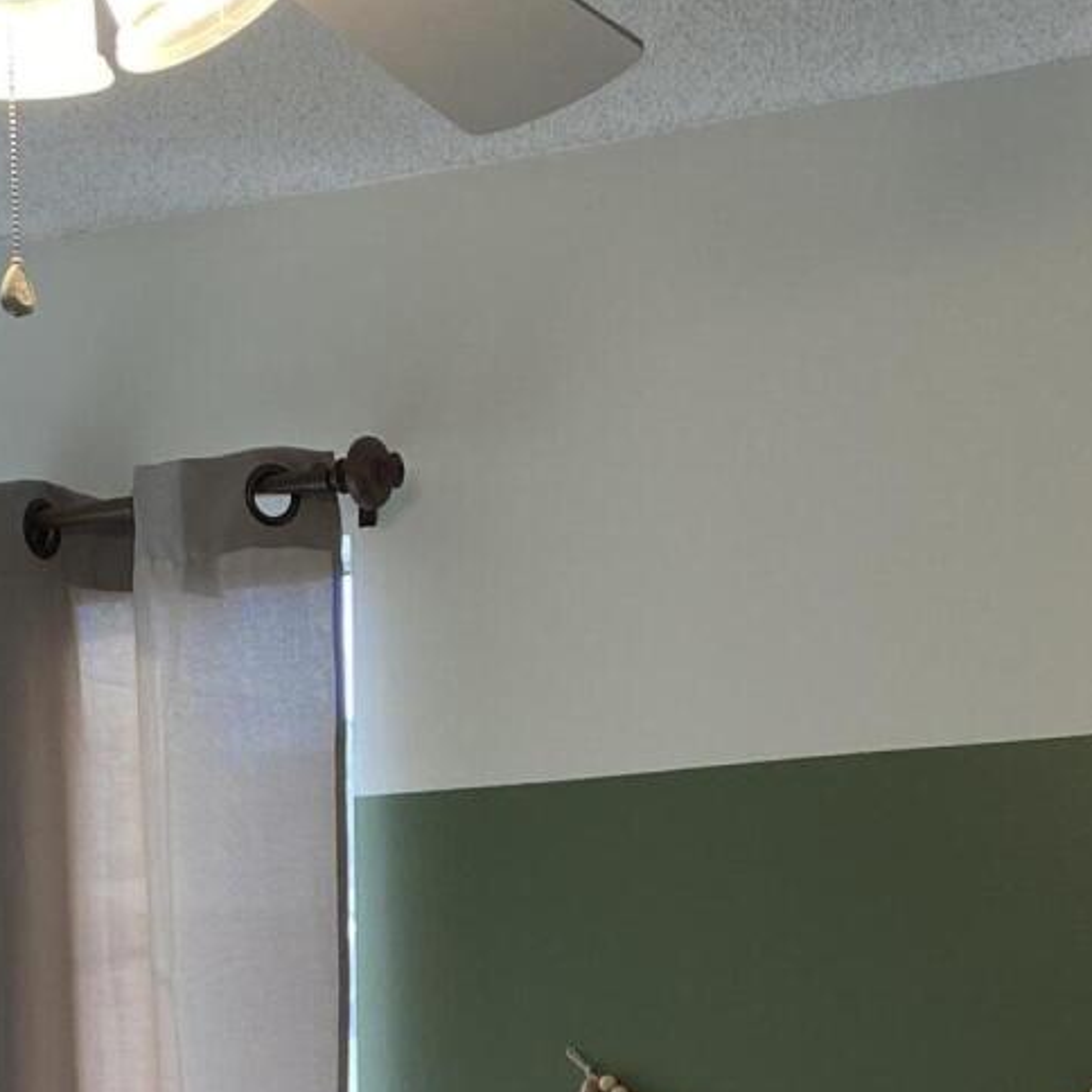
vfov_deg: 16.4
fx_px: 3391
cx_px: 417
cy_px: 1708
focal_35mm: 95
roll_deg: +1.3
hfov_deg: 18.3
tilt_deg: -9.4
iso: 80
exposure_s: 1/120
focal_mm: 4.25
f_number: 1.8
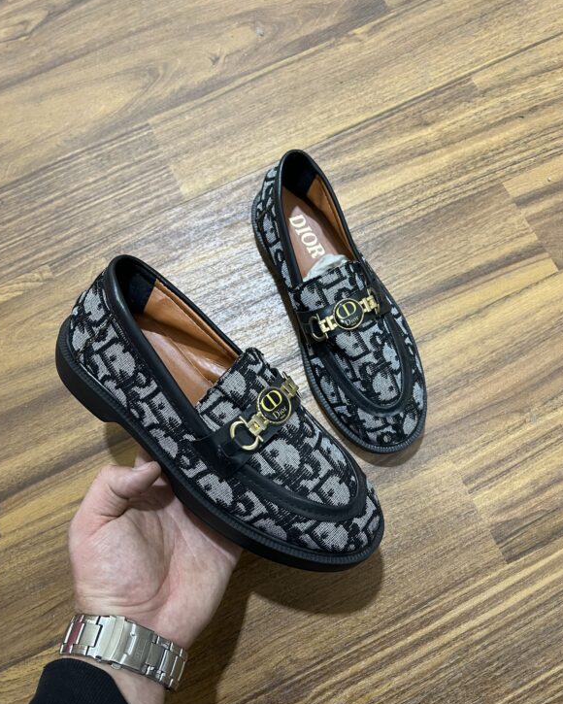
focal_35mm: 28
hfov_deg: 51.5
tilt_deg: -75.4
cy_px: 352
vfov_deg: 62.2
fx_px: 583
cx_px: 283
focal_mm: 5.7
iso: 160
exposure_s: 1/50
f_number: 1.5
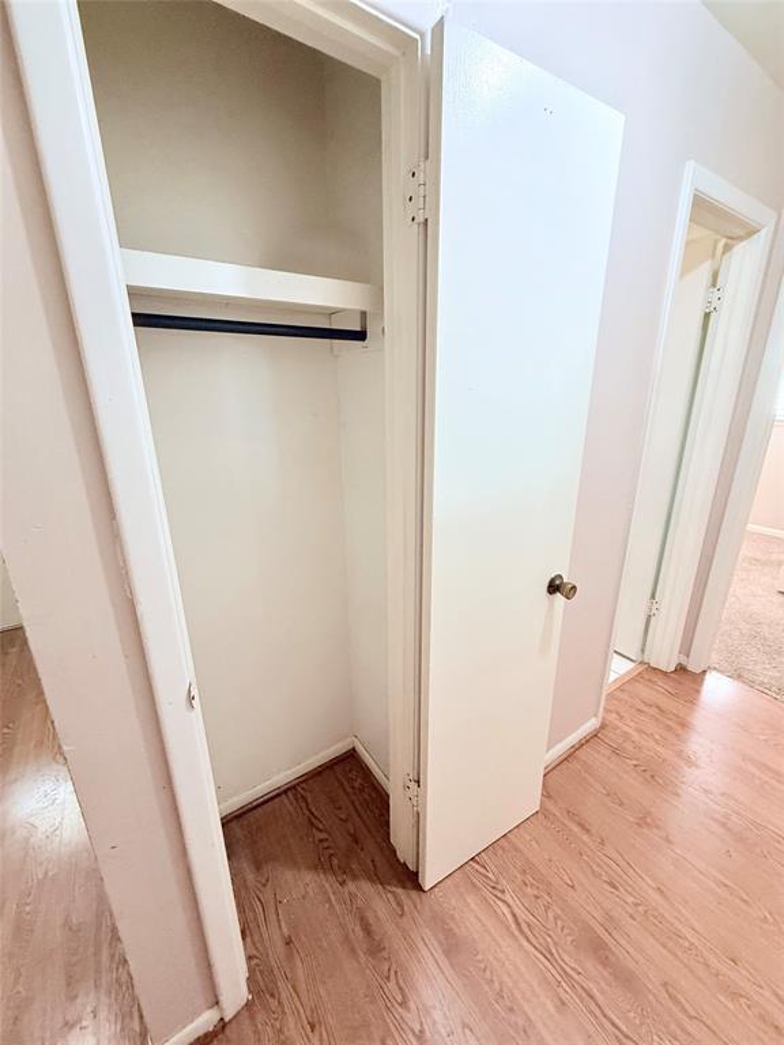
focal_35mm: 14
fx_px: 423
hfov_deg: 85.7
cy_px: 522
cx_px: 392
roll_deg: +0.0
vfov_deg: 102.1
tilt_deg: -16.9
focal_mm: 2.22
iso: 320
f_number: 2.2
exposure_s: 1/60
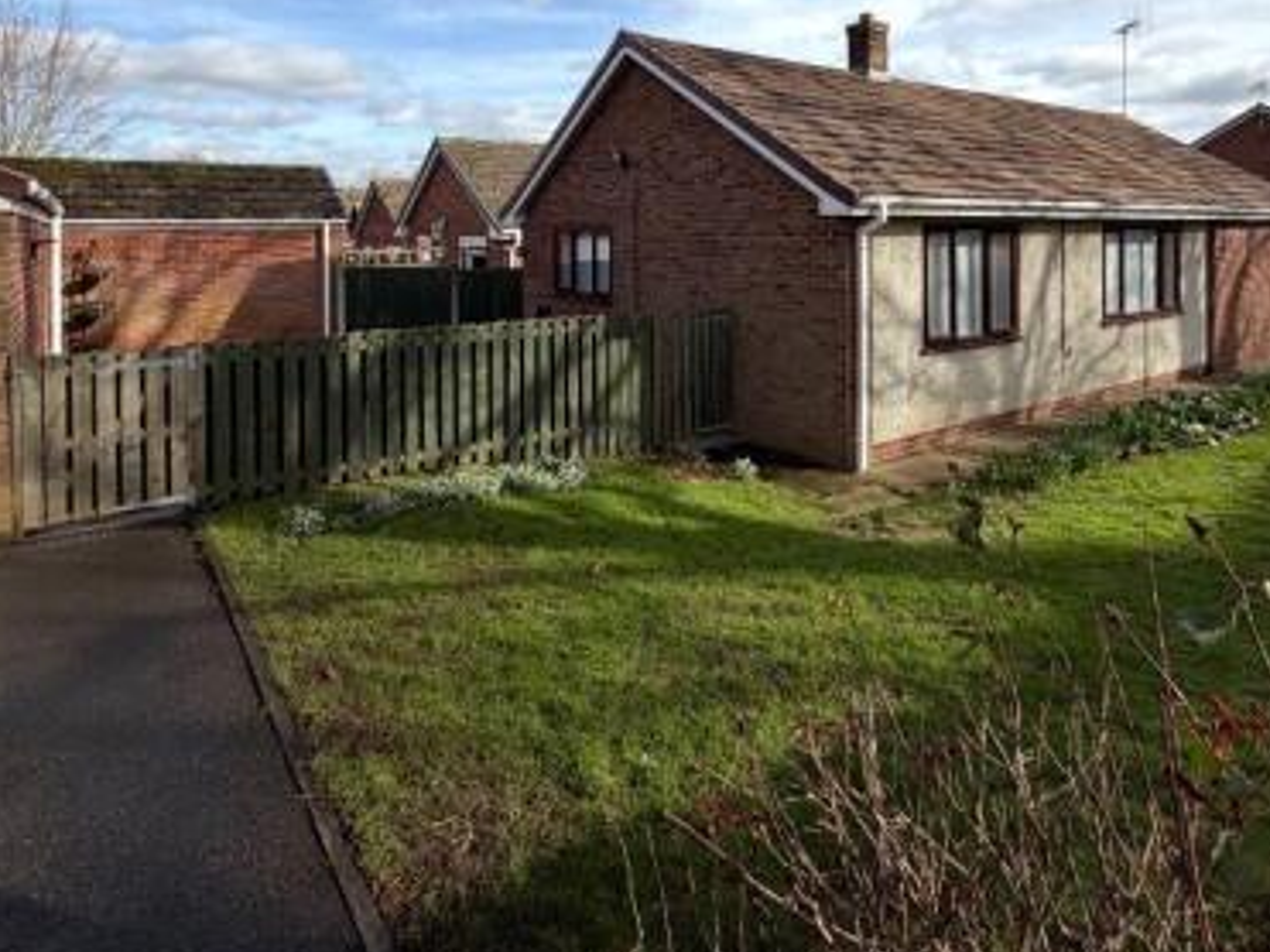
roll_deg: +0.8
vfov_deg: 58.1
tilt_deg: -0.8
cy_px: 245
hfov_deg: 76.1
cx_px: 707
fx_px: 807
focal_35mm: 22
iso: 20
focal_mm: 2.22
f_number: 2.2
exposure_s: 1/942
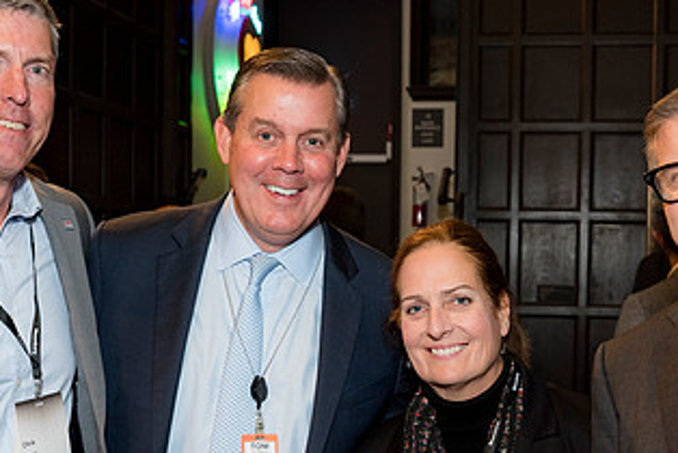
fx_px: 1320
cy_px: 347
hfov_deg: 28.8
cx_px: 379
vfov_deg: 19.3
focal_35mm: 70
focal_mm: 31
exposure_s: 1/125
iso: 800
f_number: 5
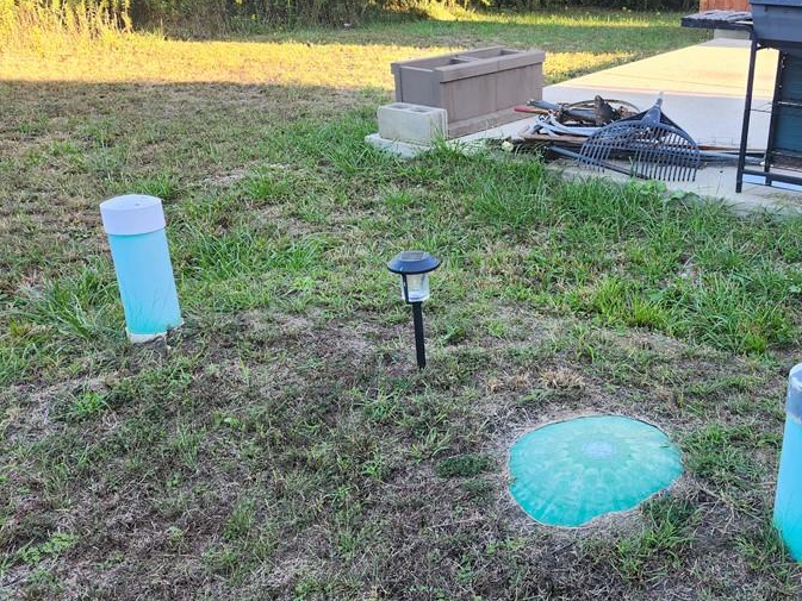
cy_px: 328
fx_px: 811
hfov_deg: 50.6
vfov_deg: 40.7
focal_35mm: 35
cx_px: 592
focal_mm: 5.54
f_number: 1.8
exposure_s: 1/180
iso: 64
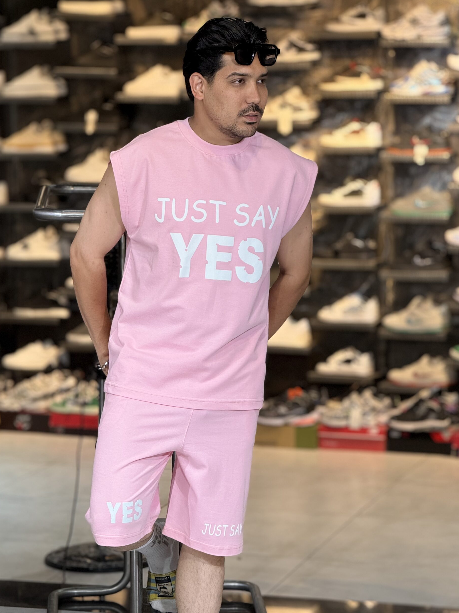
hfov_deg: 11.9
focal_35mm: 125
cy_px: 310
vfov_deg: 15.8
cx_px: 224
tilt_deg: -6.3
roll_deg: -0.4
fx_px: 2210
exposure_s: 1/100
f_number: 2.8
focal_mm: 15.66
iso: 125
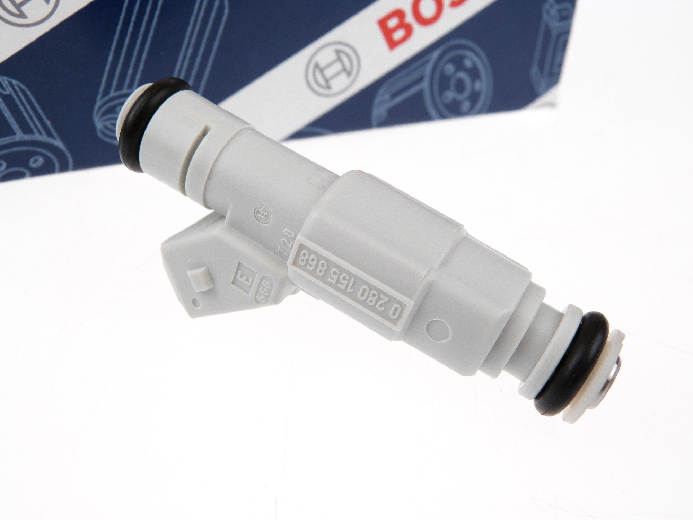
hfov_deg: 49.0
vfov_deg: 37.7
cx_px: 346
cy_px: 260
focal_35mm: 38
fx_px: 761
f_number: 4
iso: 100
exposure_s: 1/100
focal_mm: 6.7
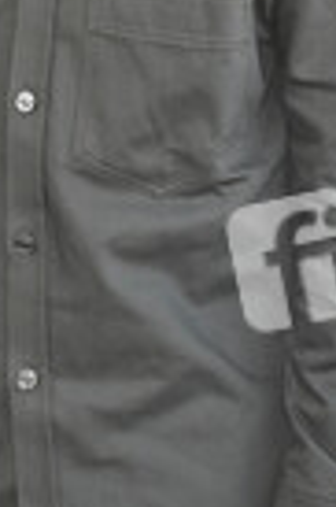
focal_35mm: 195
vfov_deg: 10.5
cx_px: 81
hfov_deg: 7.0
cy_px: 59
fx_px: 2737
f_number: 6.3
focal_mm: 67
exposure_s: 1/250
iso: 640
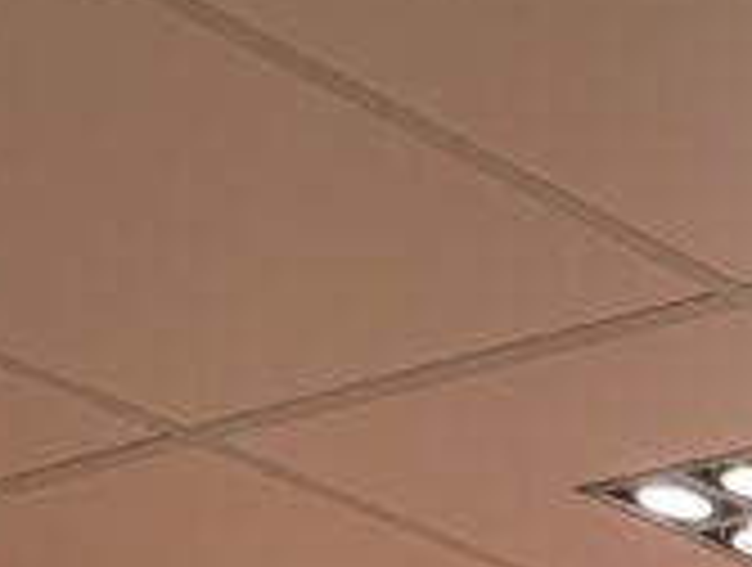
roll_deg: +0.1
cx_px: 2170
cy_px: 1624
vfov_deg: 8.2
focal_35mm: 159
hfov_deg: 9.8
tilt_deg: +4.6
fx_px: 3462
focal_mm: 4.2
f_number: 1.6
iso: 160
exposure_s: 1/50
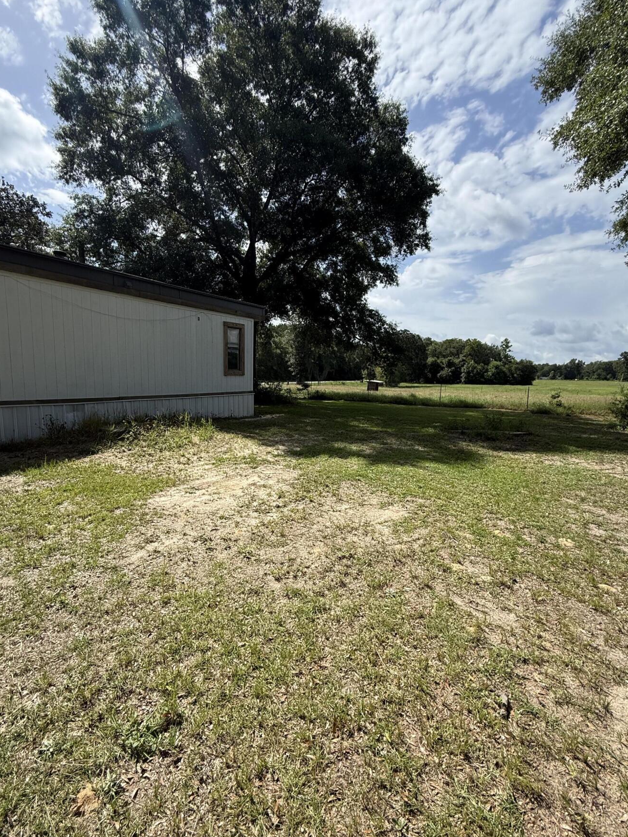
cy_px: 430
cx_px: 287
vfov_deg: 94.5
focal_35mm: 16
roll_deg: -0.5
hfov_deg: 78.0
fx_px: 387
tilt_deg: -8.4
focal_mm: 2.22
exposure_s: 1/1613
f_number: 2.2
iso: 50
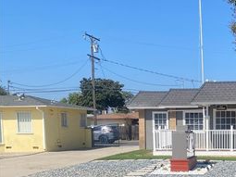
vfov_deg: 27.9
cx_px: 230
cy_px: 143
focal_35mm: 51
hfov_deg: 34.5
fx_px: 348
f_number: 1.8
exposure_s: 1/2817
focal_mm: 4.25
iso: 32
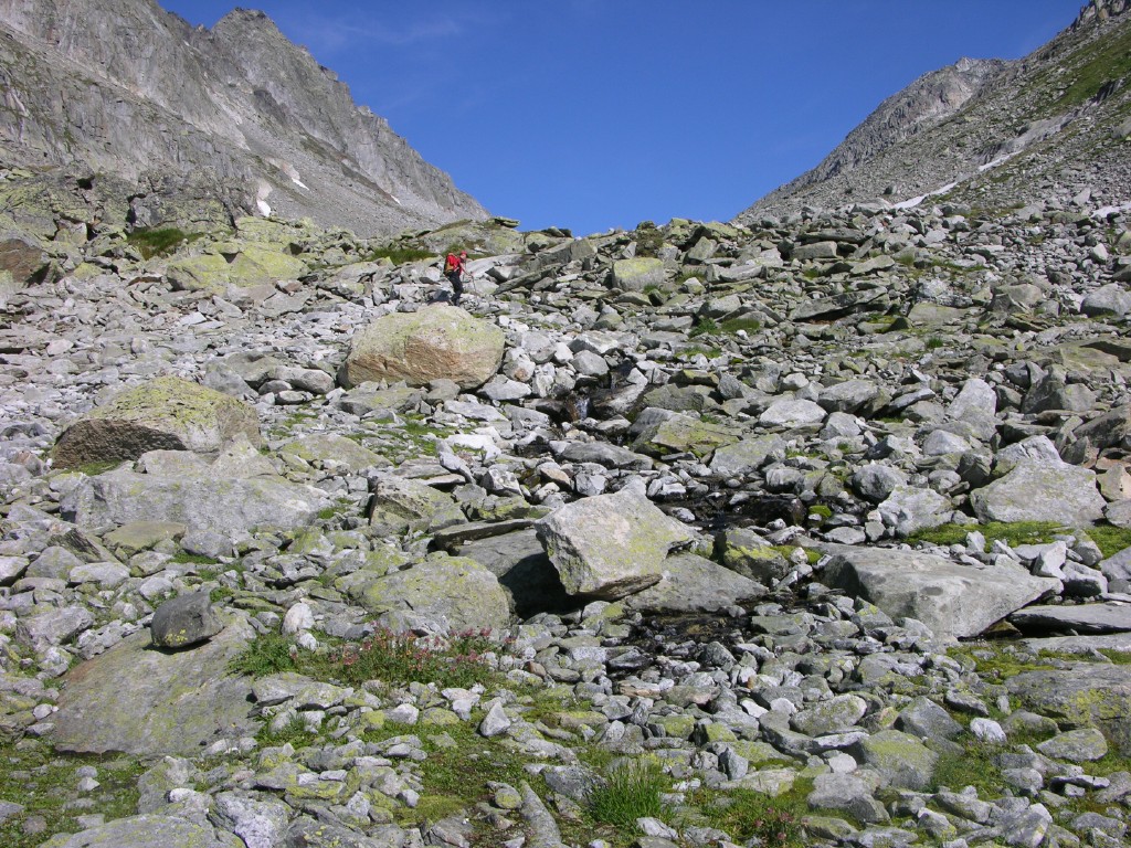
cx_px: 566
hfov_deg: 52.6
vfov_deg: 40.7
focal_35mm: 35
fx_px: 1144
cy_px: 424
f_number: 6.3
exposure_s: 1/296
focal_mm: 8.9
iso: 50
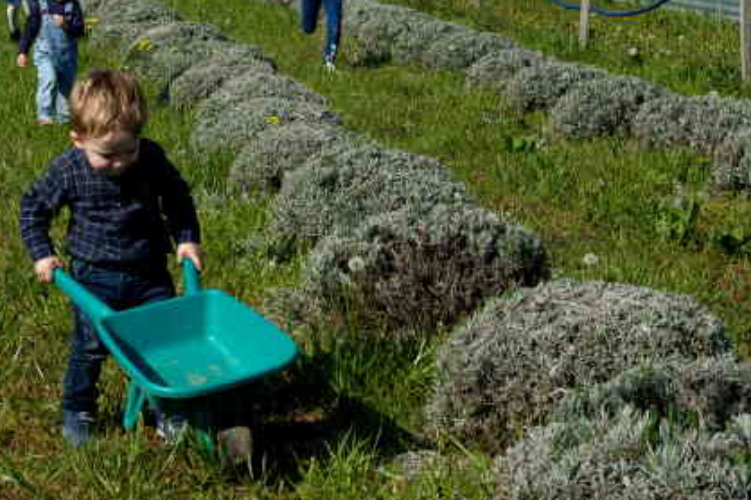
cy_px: 27
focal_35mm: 111
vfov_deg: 12.2
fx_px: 2314
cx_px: 63
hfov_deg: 18.1
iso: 250
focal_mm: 58
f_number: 13
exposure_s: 1/320
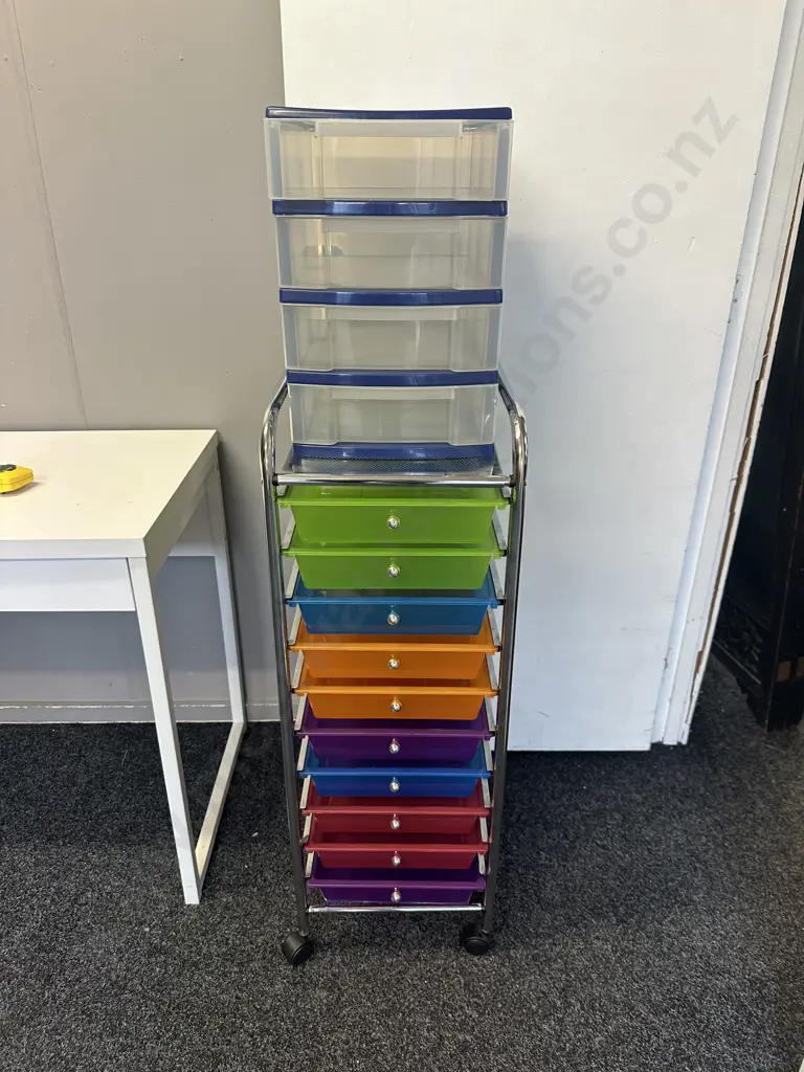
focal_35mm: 24
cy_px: 536
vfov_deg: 71.6
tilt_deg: -24.9
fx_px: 743
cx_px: 402
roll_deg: -0.1
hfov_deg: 56.8
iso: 160
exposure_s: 1/100
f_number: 1.78
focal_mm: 6.86
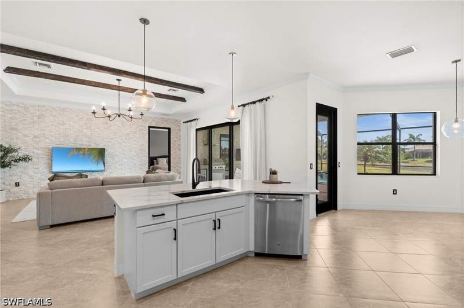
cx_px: 232
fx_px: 206
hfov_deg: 96.8
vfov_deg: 73.6
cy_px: 154
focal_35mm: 16
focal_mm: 16
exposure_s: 1/3
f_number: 9
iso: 200
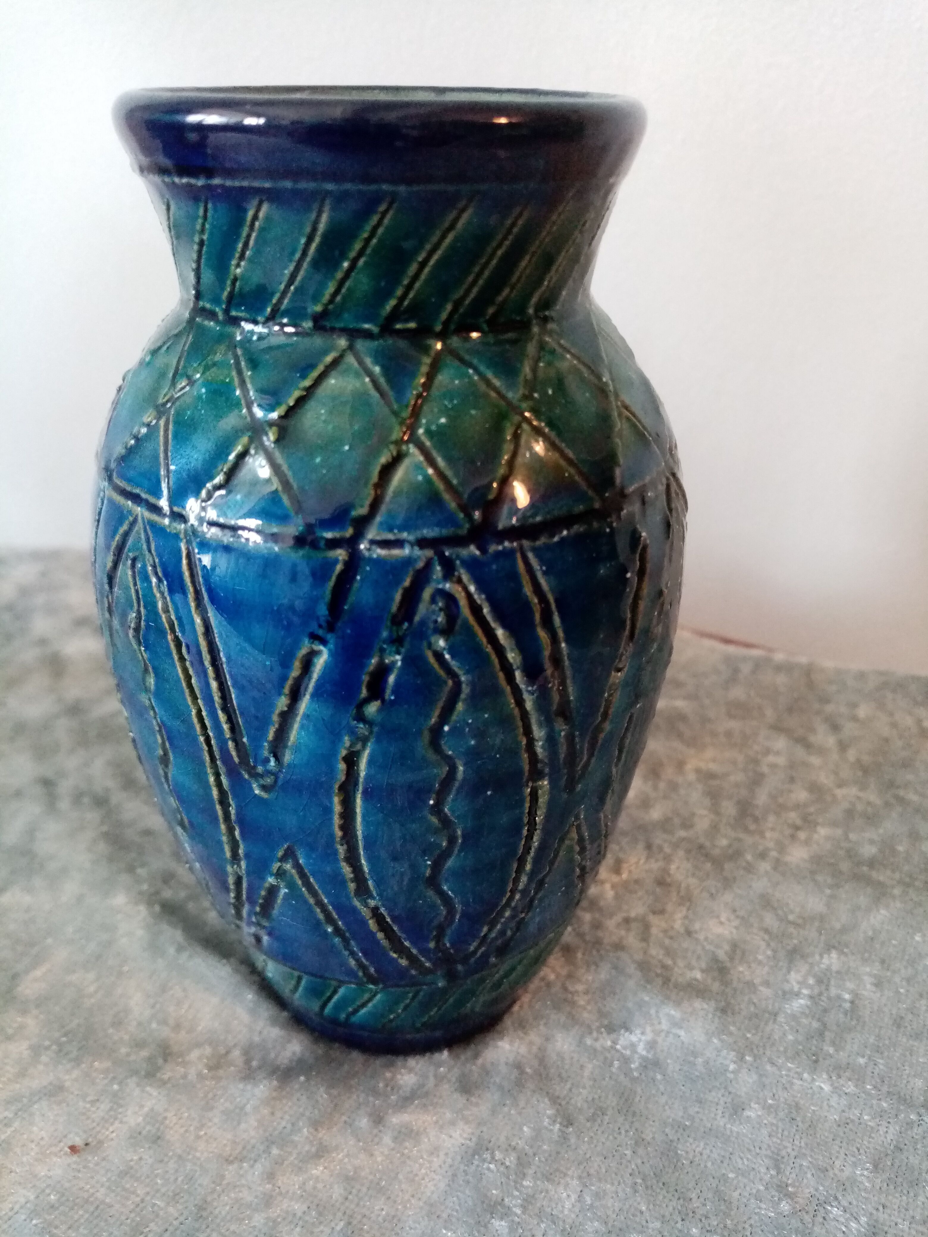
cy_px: 618
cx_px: 464
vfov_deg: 67.3
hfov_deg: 53.1
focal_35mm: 26
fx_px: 929
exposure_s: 1/25
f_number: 1.8
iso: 527
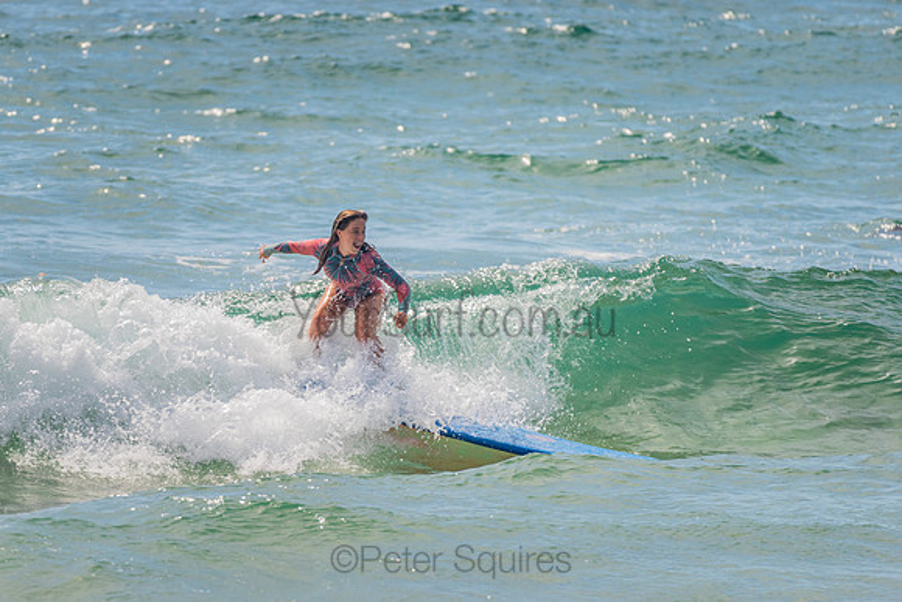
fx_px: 15371
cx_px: 349
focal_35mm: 613
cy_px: 331
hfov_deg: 3.4
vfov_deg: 2.2
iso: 220
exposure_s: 1/640
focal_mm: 500
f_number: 5.6
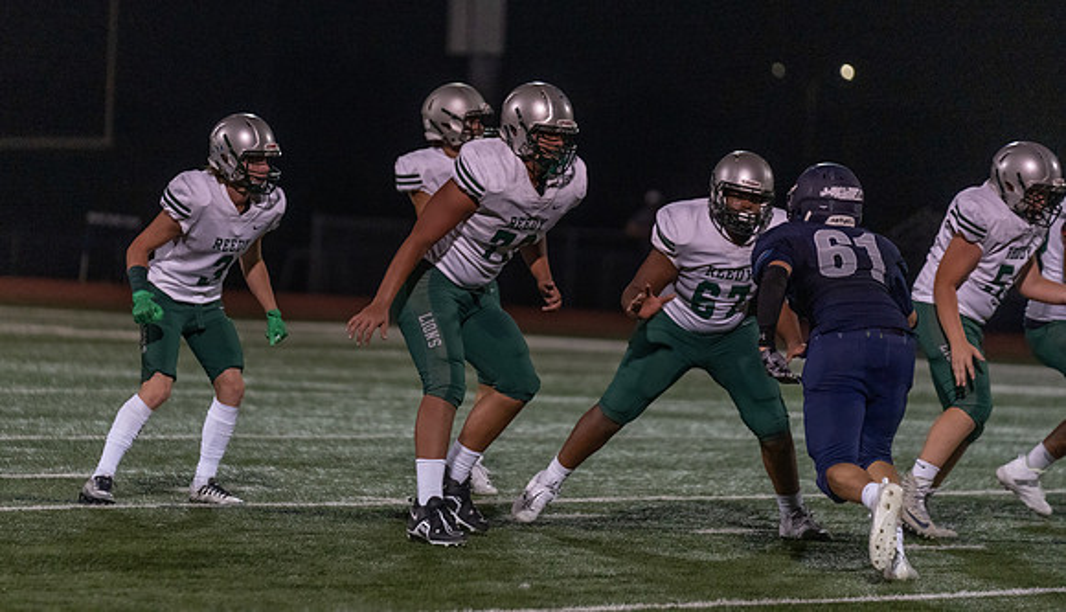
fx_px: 6819
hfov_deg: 8.9
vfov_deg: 5.1
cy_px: 203
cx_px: 452
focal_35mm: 240
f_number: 2.8
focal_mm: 200
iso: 5000
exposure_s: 1/1000
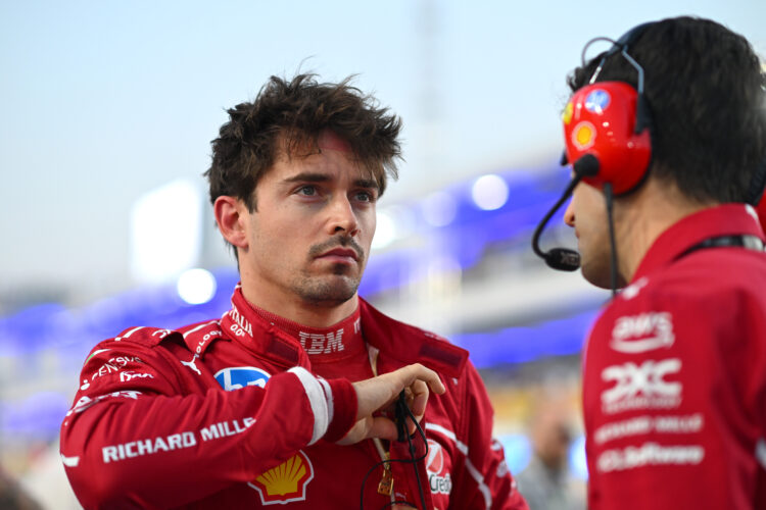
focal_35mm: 85
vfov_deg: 16.1
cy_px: 255
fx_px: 1808
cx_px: 383
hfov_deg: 23.9
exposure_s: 1/1600
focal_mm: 85
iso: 800
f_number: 2
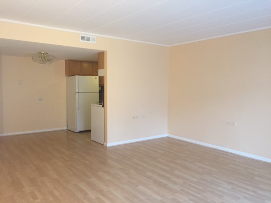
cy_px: 102
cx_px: 136
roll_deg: -0.6
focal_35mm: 29
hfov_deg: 61.7
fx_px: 227
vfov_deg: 48.2
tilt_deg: -4.0
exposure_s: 1/30
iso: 160
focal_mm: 4.15
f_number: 2.2
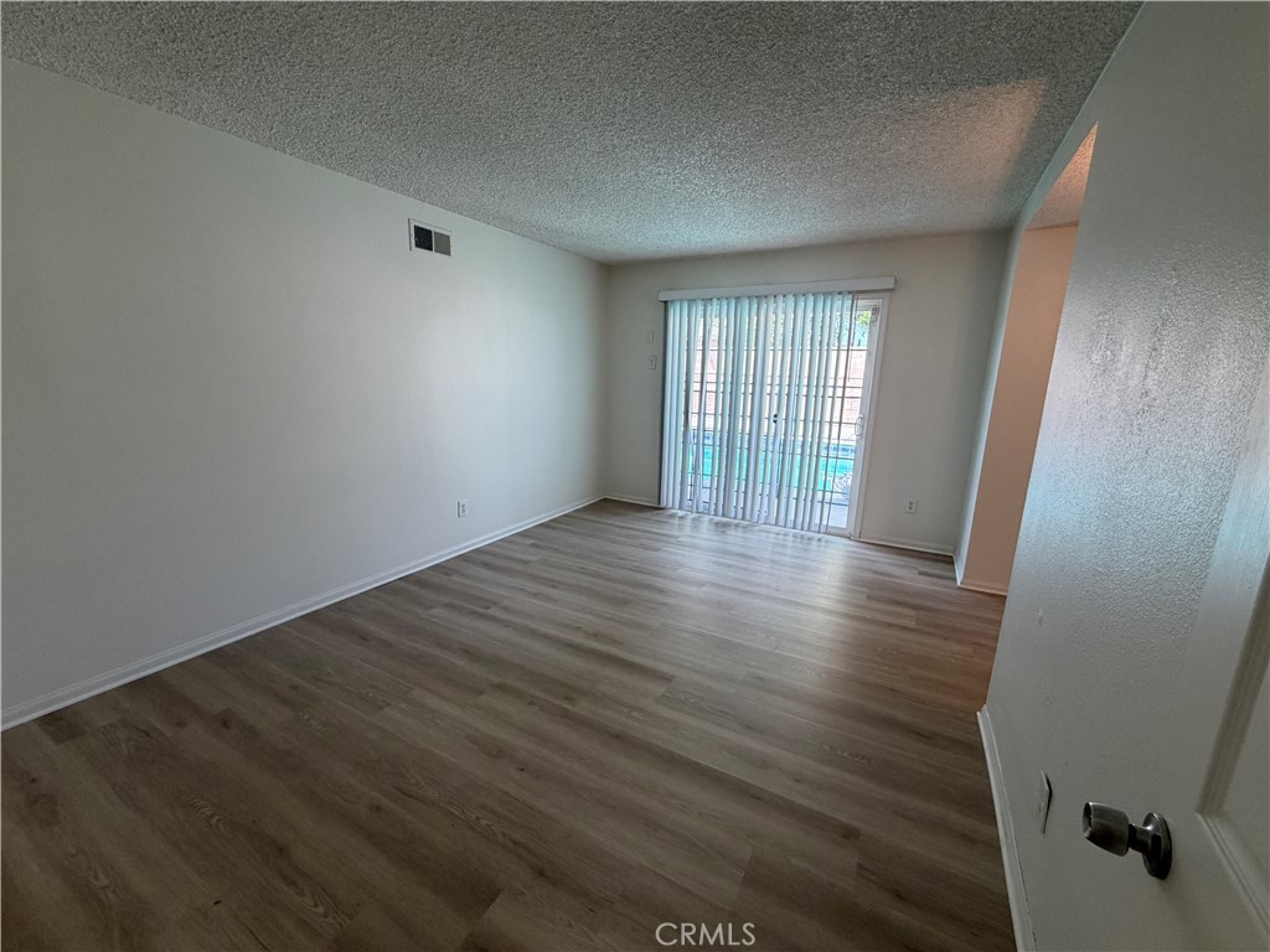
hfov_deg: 102.1
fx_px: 514
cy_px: 476
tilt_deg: -12.9
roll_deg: -1.0
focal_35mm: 14
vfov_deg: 85.7
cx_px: 635
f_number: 2.2
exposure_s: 1/120
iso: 160
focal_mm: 2.22
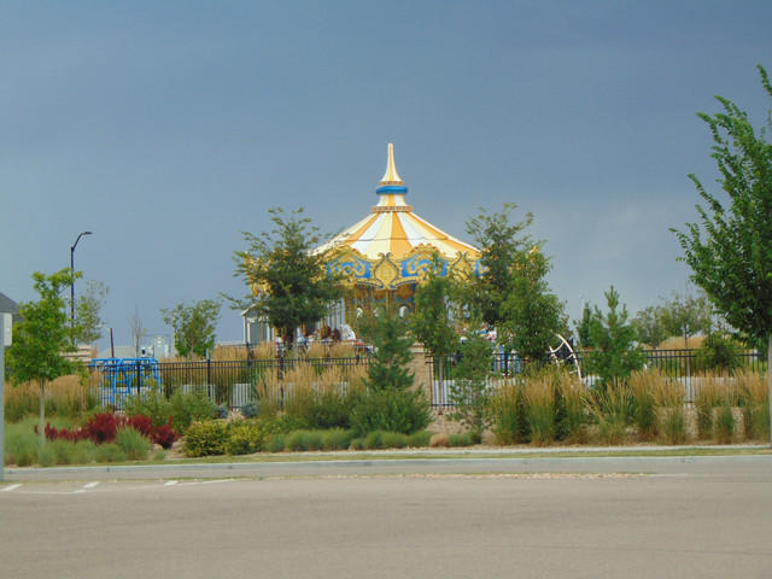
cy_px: 290
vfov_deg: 11.1
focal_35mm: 133
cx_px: 386
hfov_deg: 14.8
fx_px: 2966
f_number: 4
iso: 80
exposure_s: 1/320
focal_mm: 23.9
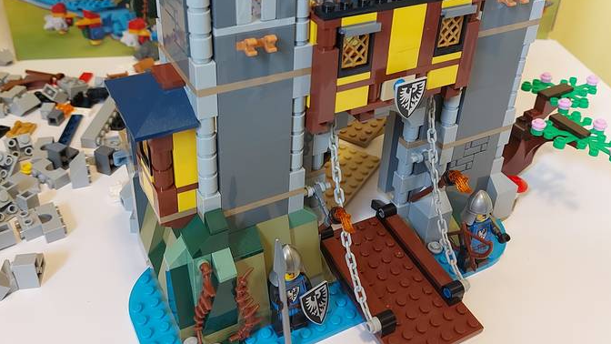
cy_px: 113
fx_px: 567
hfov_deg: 56.6
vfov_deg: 33.4
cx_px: 306
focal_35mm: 35
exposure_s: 1/50
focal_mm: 5.23
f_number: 1.8
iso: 250
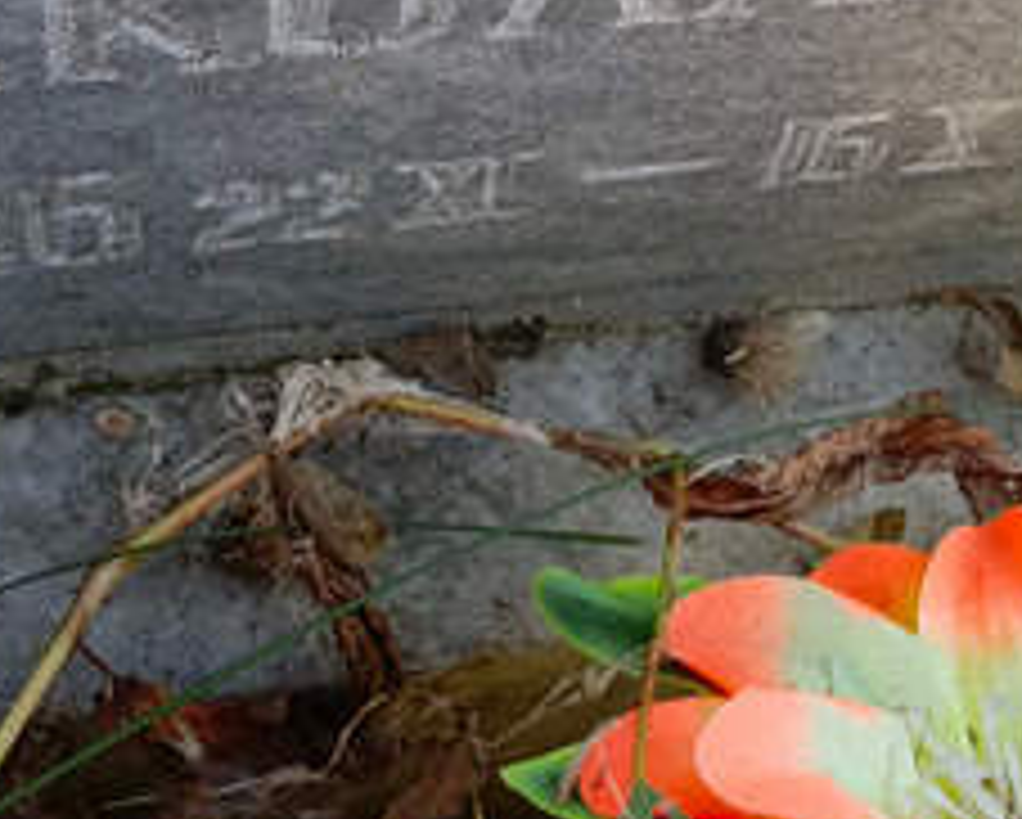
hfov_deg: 22.2
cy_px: -68
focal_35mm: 86
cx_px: 509
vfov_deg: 17.3
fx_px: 2604
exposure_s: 1/103
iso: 112
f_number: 1.69
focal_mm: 4.76
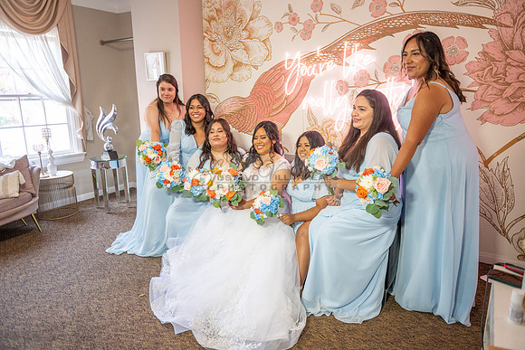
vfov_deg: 53.2
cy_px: 175
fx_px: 350
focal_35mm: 24
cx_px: 262
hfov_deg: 73.7
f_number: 3.2
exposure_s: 1/160
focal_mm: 24
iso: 800
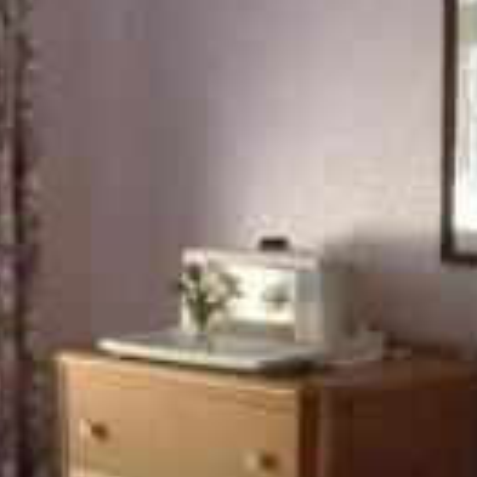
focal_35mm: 98
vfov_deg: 16.5
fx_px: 1528
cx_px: 162
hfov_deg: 17.7
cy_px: 661
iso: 1250
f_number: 3.3
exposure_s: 1/125
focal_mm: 4.1
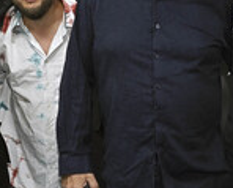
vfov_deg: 15.9
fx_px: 670
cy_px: 60
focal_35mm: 97
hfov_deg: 19.5
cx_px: 51
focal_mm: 34
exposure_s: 1/200
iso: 800
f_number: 6.3
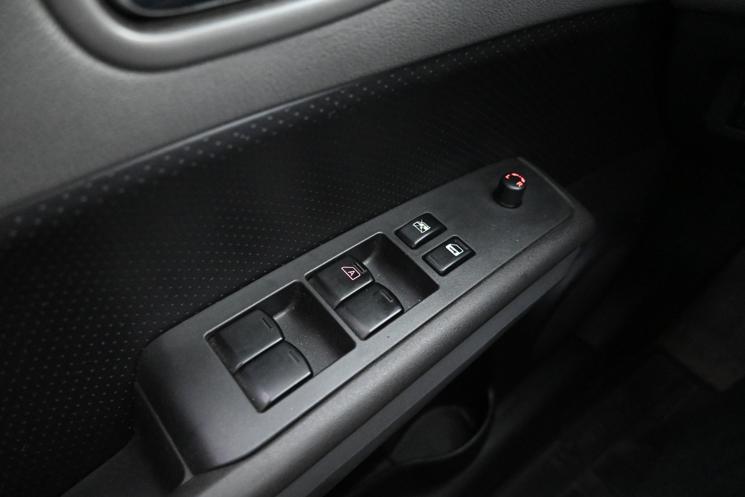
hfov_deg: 73.7
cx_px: 372
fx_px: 497
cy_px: 248
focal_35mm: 24
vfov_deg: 53.1
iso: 9000
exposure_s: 1/25
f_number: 3.5
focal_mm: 16
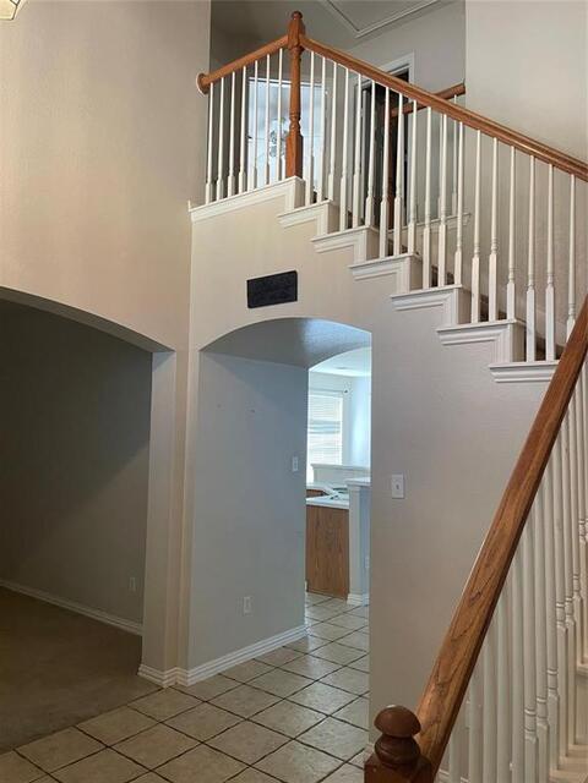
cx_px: 294
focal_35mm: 26
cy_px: 392
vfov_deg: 67.3
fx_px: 589
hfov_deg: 53.1
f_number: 1.6
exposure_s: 1/60
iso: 125
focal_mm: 4.2
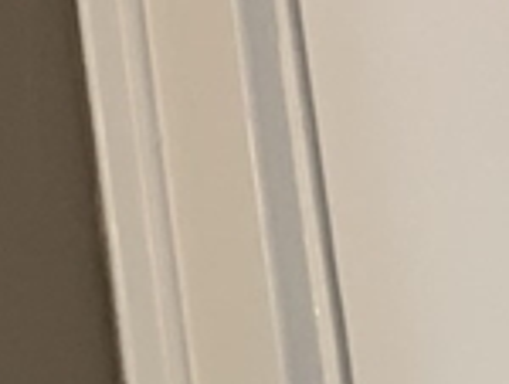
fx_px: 2607
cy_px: 530
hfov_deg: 8.8
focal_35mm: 177
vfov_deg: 8.3
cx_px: -1086
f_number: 1.8
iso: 50
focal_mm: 4.25
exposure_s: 1/60
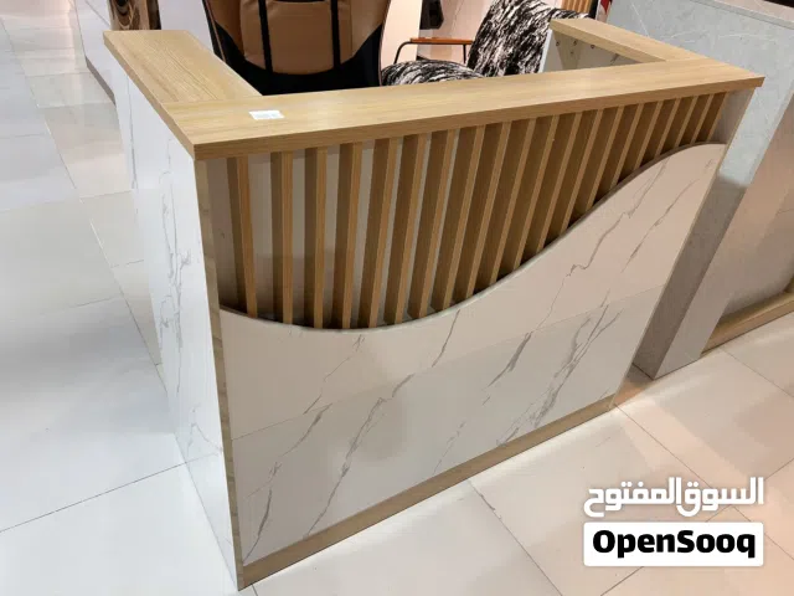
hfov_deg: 67.3
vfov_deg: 53.1
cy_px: 298
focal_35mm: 26
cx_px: 397
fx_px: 596
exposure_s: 1/100
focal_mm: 5.7
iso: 80
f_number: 1.5
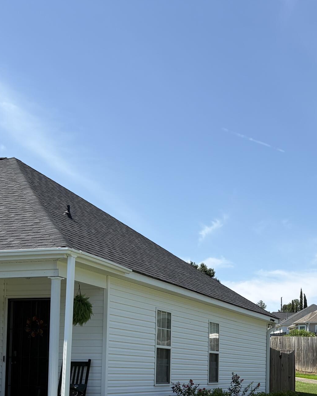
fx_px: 692
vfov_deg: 30.8
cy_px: 339
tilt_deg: +2.1
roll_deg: -0.1
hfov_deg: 25.2
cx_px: 271
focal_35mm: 59
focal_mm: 5.96
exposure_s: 1/3125
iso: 50
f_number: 1.6
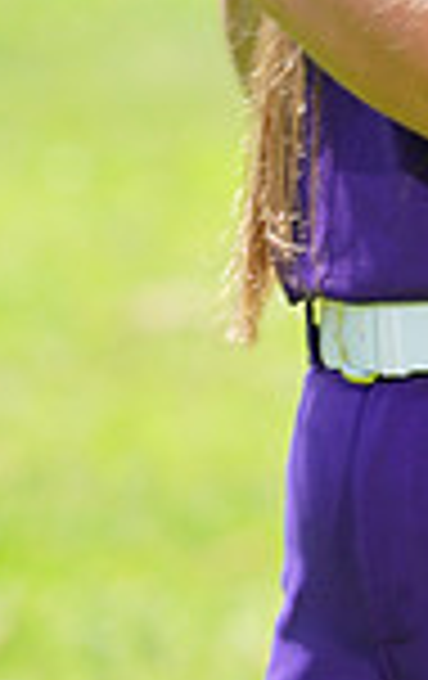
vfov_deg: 1.8
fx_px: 21770
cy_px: -320
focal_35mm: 1172
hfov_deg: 1.1
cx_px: 734
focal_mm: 300
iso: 200
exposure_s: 1/160
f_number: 9
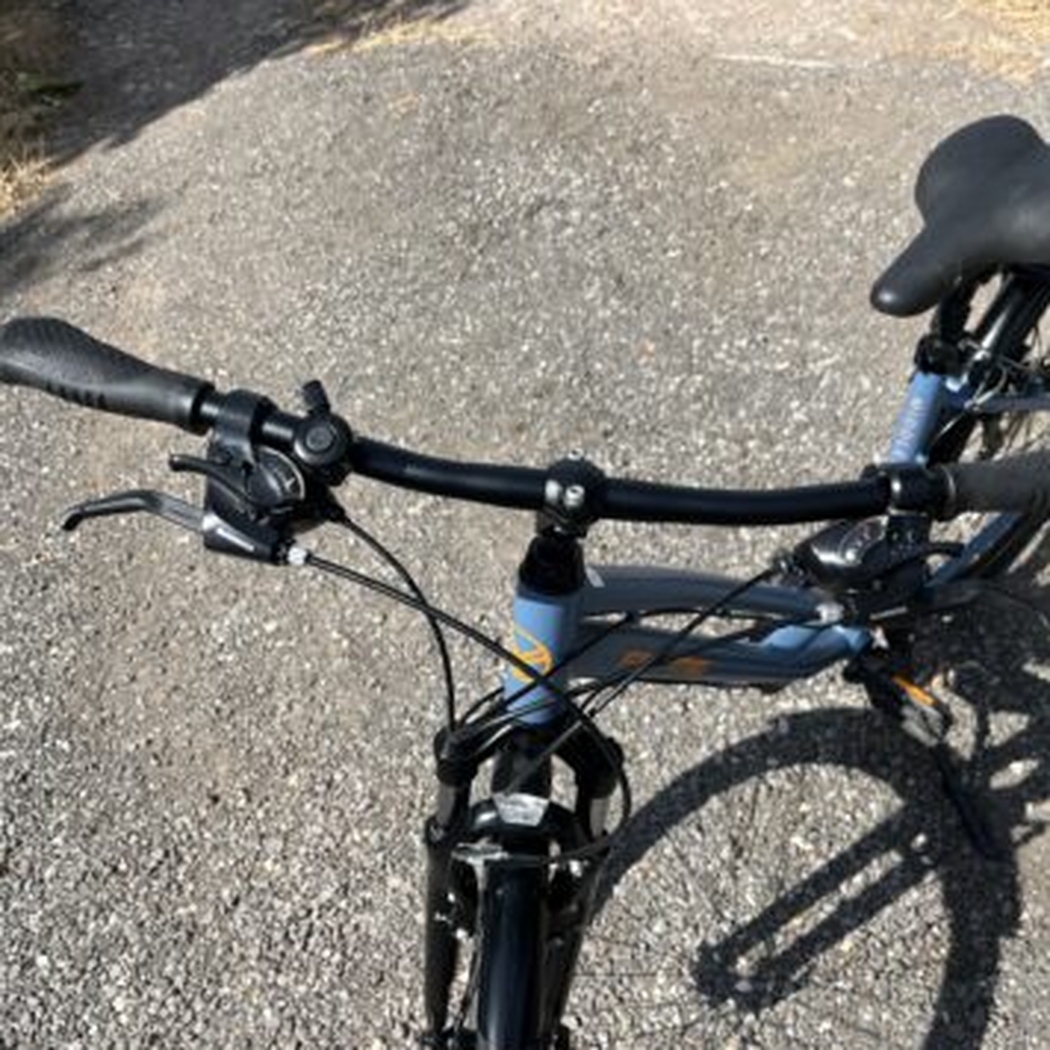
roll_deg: +23.3
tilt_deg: -42.4
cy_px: 528
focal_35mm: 31
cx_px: 560
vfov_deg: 52.5
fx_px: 1064
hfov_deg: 52.5
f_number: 1.6
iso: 50
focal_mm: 5.1
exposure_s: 1/2410
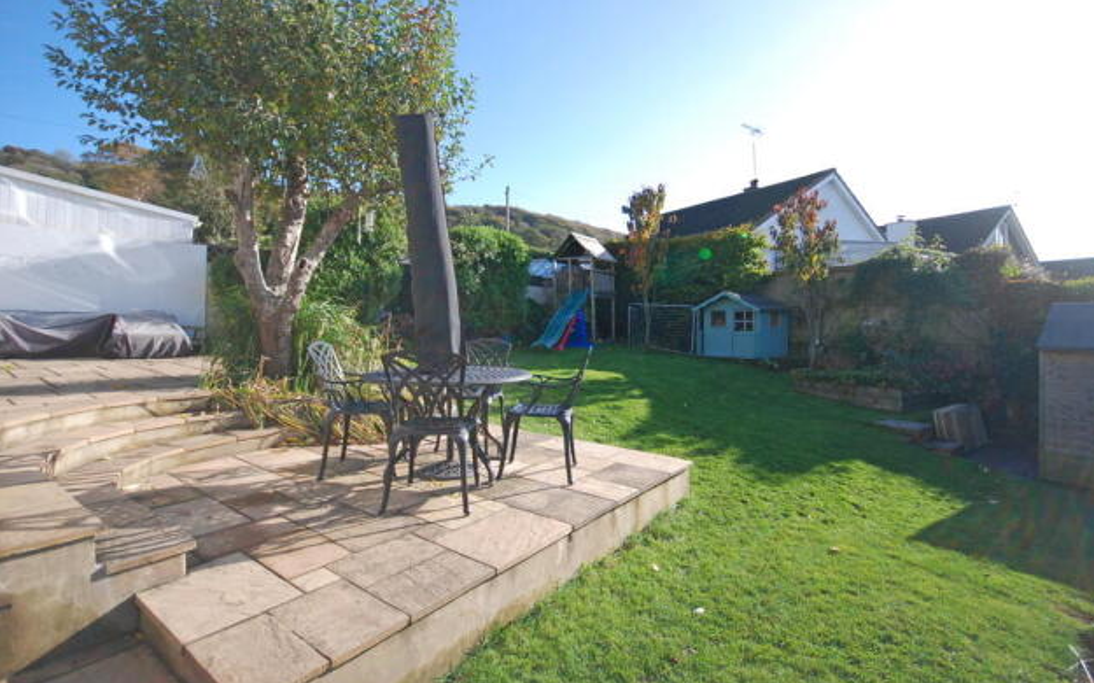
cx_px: 570
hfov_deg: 97.8
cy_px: 313
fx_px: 477
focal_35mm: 16
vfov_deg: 71.1
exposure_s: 1/320
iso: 100
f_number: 4
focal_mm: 10
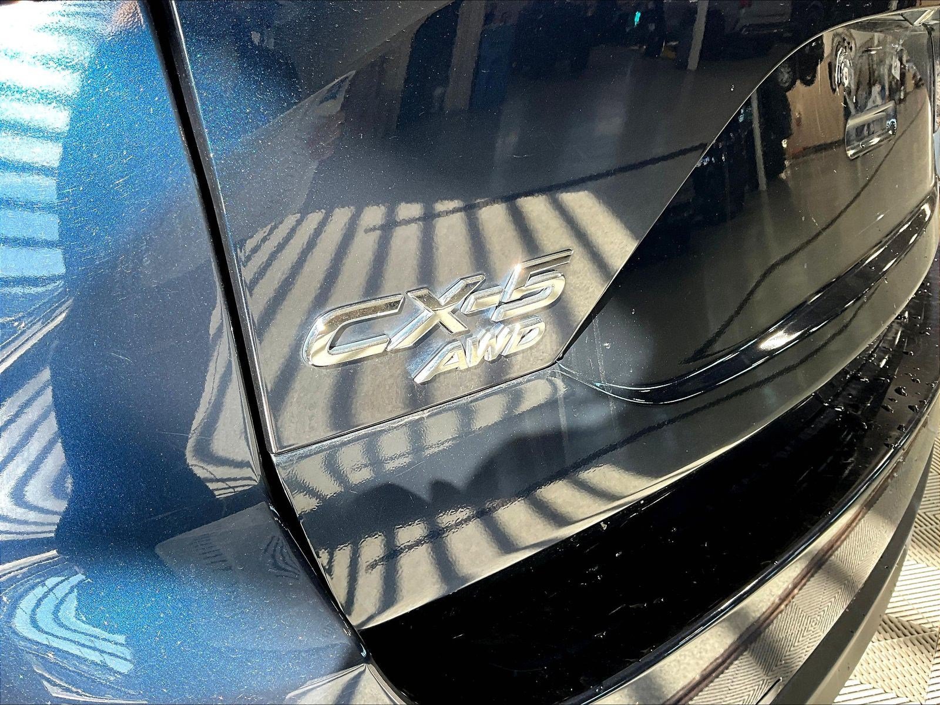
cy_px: 352
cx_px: 470
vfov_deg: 48.2
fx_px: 787
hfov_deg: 61.7
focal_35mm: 29
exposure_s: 1/122
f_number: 1.8
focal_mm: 3
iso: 50
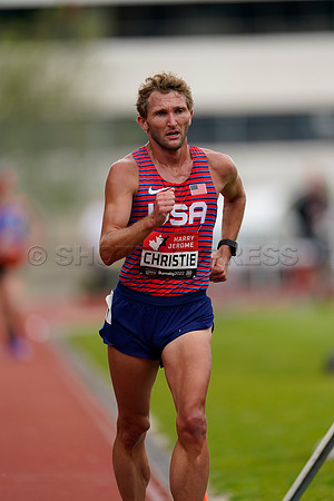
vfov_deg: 3.4
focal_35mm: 600
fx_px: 8349
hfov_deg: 2.3
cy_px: 250
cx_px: 167
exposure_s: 1/640
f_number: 4
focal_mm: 600
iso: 320
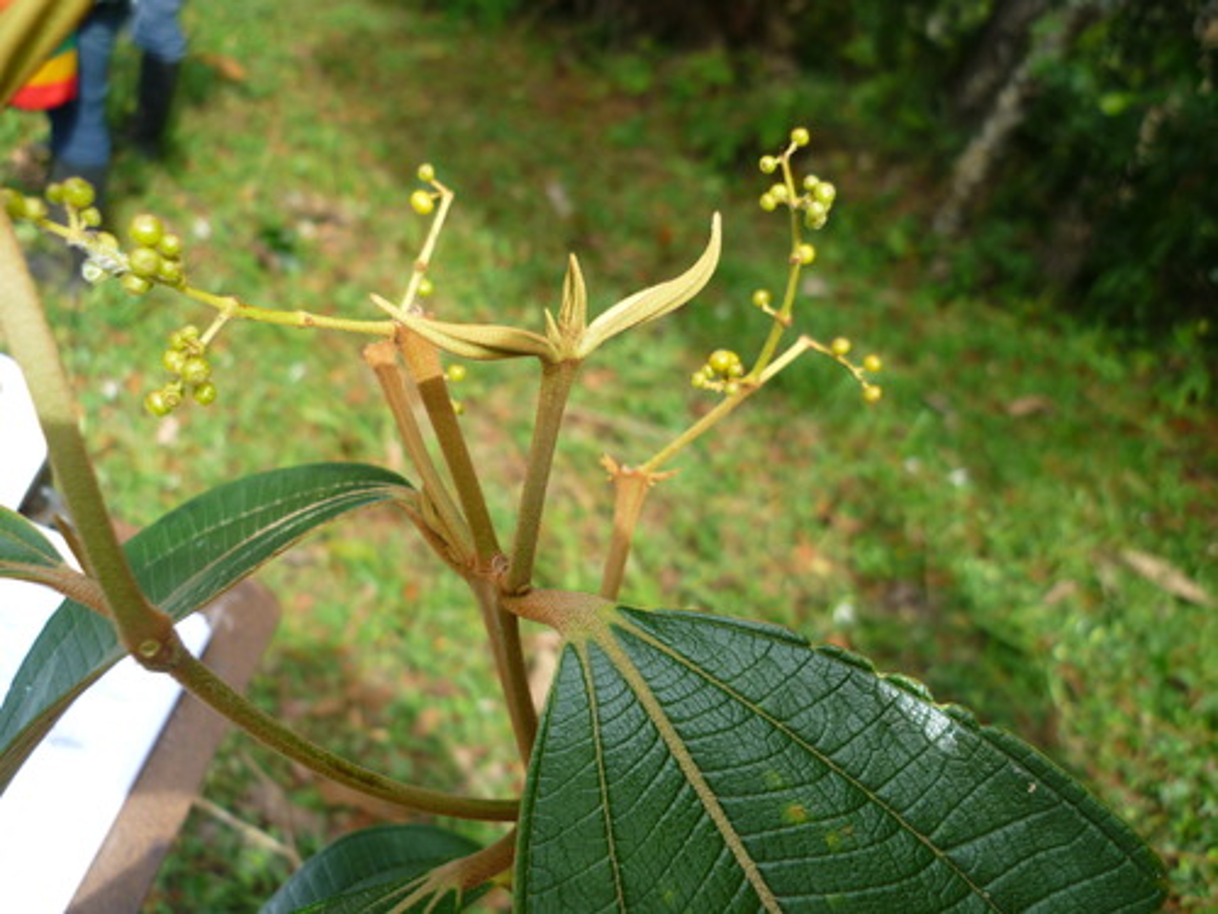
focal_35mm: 31
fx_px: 1091
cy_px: 457
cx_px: 609
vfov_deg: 45.4
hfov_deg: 58.4
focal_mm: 5.5
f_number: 2.8
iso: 80
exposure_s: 1/320
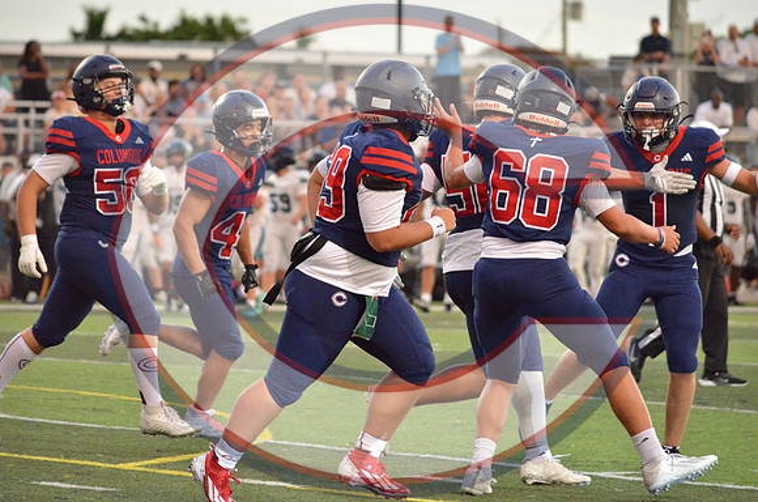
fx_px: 5357
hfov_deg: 8.1
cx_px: 379
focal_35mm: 255
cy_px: 251
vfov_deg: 5.4
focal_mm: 170
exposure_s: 1/500
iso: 4000
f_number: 5
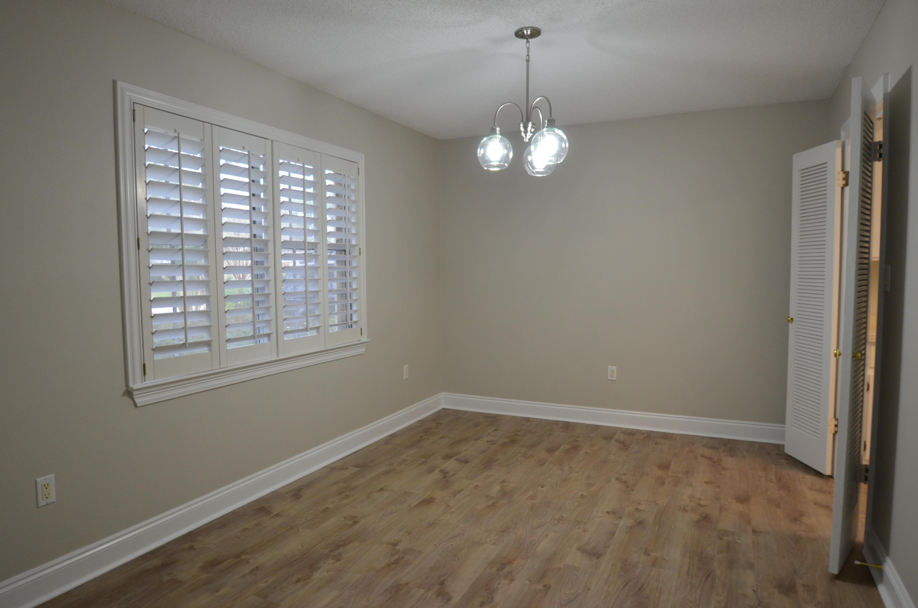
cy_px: 304
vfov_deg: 55.9
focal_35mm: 22
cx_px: 459
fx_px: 573
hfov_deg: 77.4
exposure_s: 1/60
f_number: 4
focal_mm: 15
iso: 500
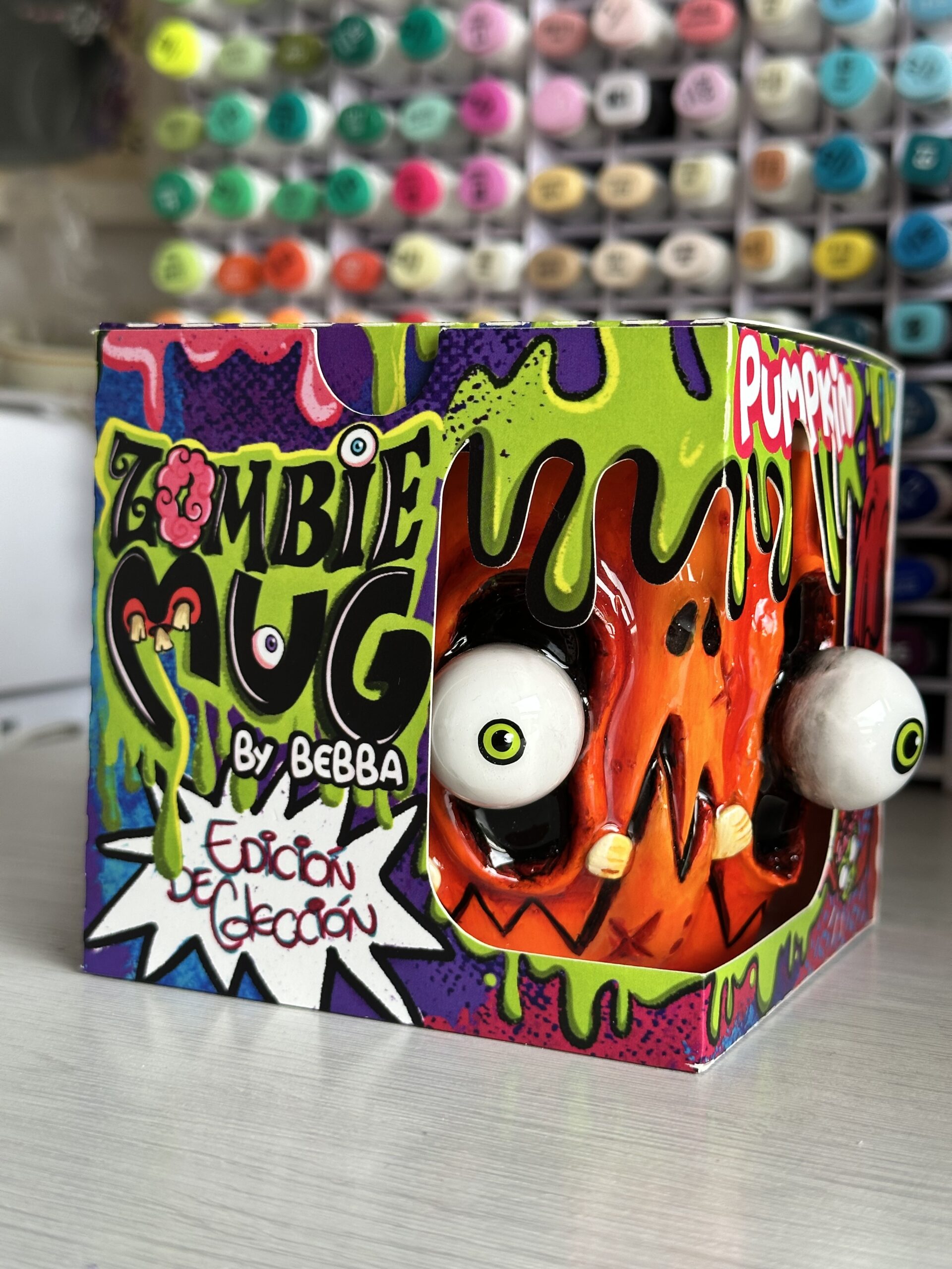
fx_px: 1760
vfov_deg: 39.7
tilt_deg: -2.3
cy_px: 634
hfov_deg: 30.3
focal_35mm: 48
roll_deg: -2.2
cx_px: 476
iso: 80
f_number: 1.78
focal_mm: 6.86
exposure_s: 1/99
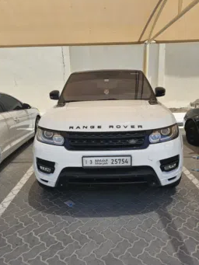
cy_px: 134
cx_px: 102
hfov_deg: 51.4
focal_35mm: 27
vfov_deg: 65.3
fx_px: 207
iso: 10
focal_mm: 6.3
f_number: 1.7
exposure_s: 1/611
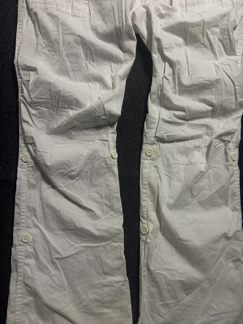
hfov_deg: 53.1
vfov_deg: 67.3
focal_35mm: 26
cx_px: 122
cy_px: 162
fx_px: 243
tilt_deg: -60.3
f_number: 1.5
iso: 125
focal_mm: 5.7
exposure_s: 1/100
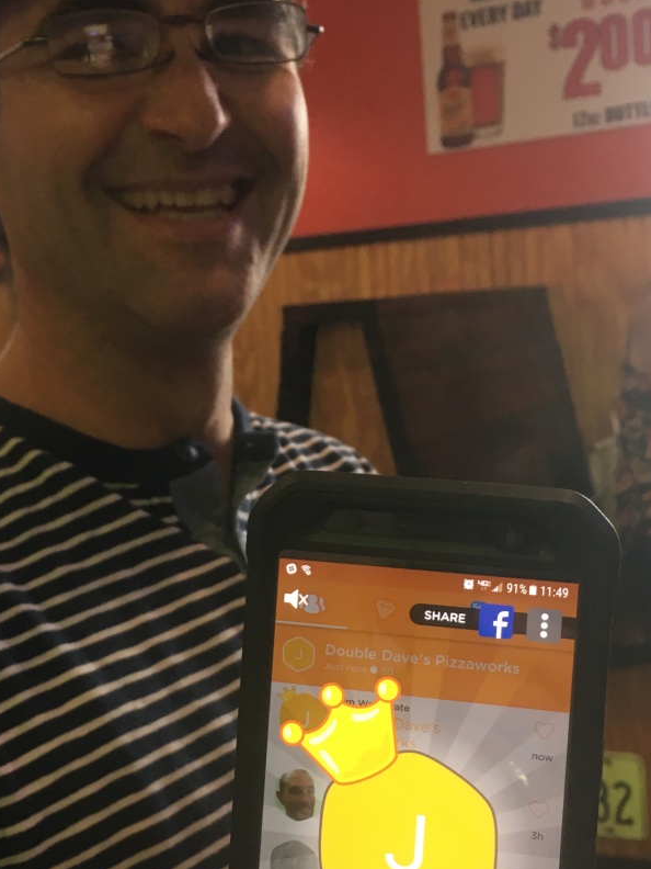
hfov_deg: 29.1
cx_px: 274
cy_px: 483
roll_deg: +5.1
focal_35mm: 50
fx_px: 1254
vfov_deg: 38.1
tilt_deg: -6.9
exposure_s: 1/30
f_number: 2.2
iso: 64
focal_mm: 4.15
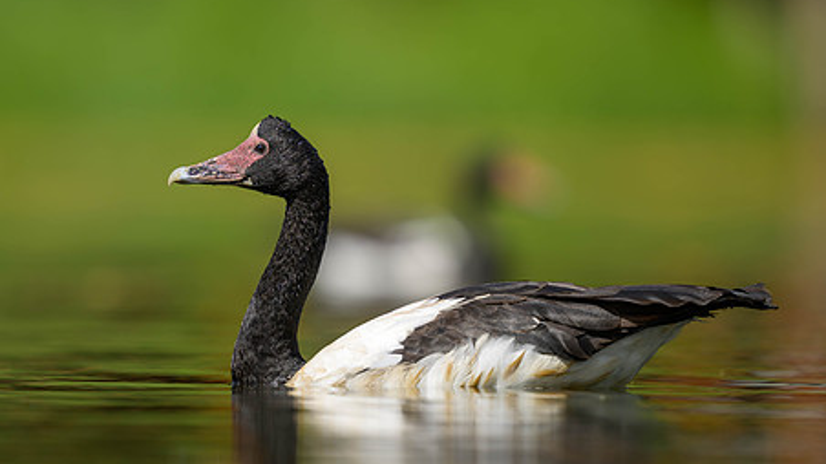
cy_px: 223
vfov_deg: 1.9
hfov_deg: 3.3
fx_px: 14124
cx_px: 345
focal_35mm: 645
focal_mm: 400
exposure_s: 1/1600
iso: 64
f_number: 3.2
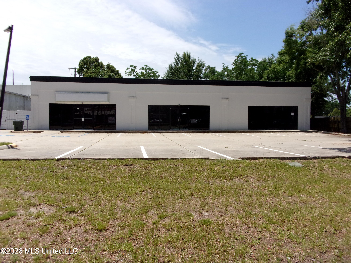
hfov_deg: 63.4
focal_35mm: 28
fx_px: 284
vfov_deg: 49.7
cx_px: 176
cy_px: 132
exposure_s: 1/300
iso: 200
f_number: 10.8
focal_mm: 5.1
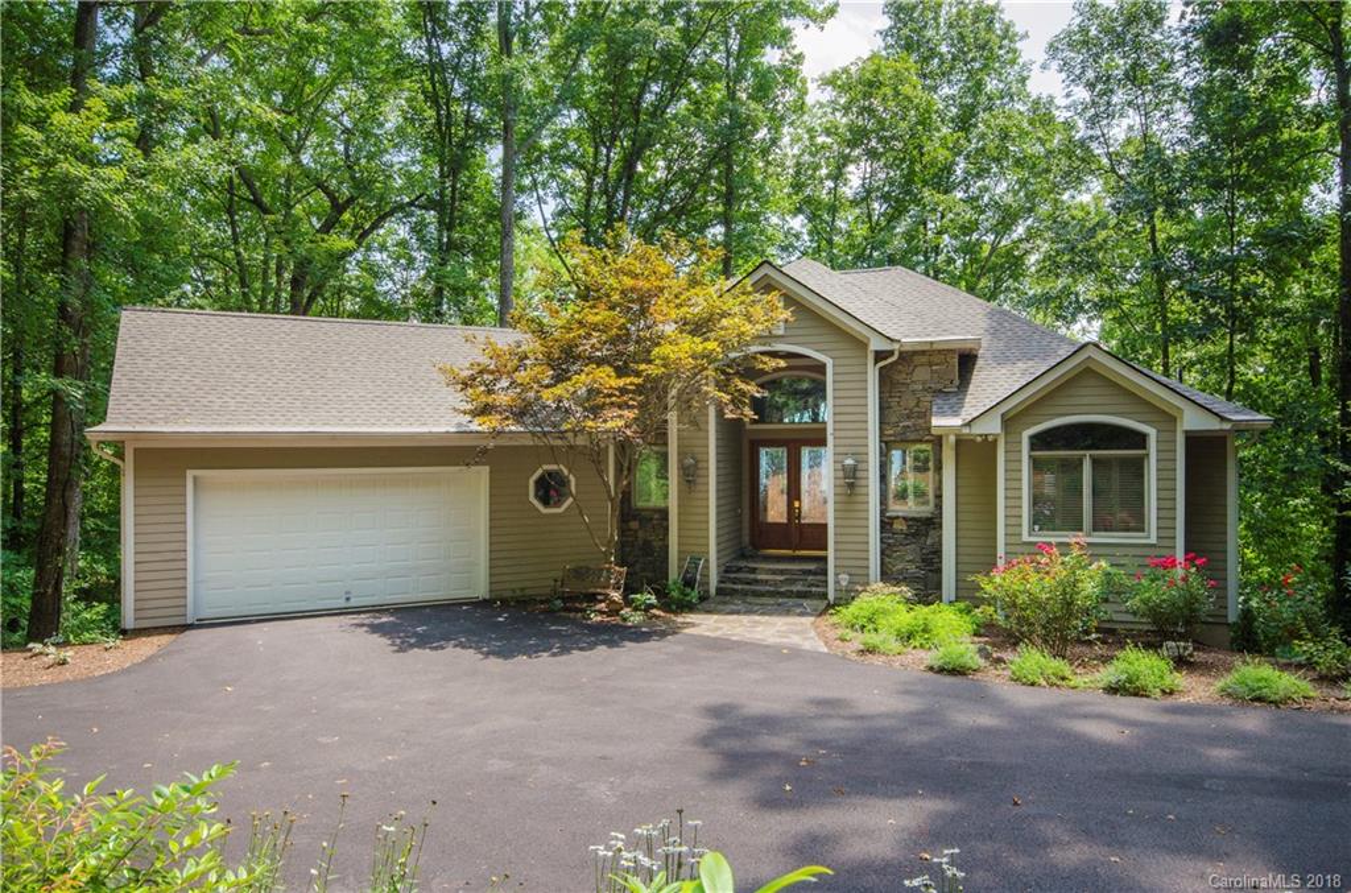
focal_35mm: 22
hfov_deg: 77.5
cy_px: 446
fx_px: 842
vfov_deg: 55.9
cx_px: 676
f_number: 11
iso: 320
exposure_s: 1/125
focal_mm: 15
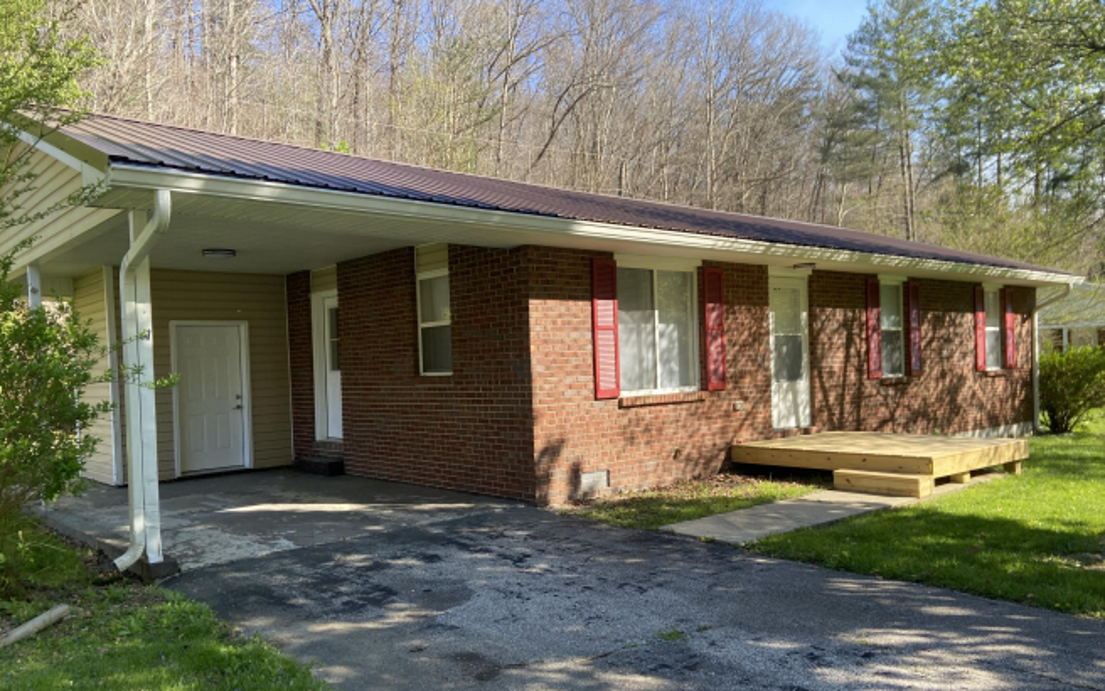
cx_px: 547
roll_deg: +2.7
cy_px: 381
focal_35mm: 28
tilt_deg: -2.7
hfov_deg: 66.5
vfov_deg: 44.5
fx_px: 843
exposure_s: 1/623
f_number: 1.8
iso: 32
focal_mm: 4.25
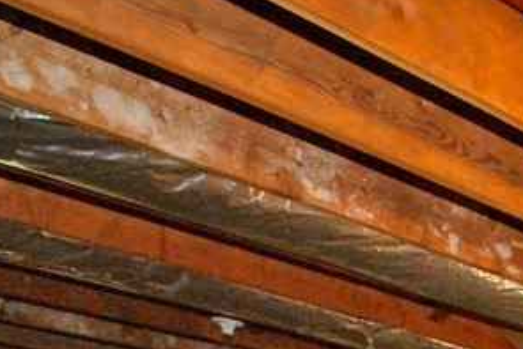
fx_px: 799
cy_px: 624
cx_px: 799
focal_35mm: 55
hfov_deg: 25.9
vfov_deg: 19.0
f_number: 7.1
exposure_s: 1/60
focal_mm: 10
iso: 1600
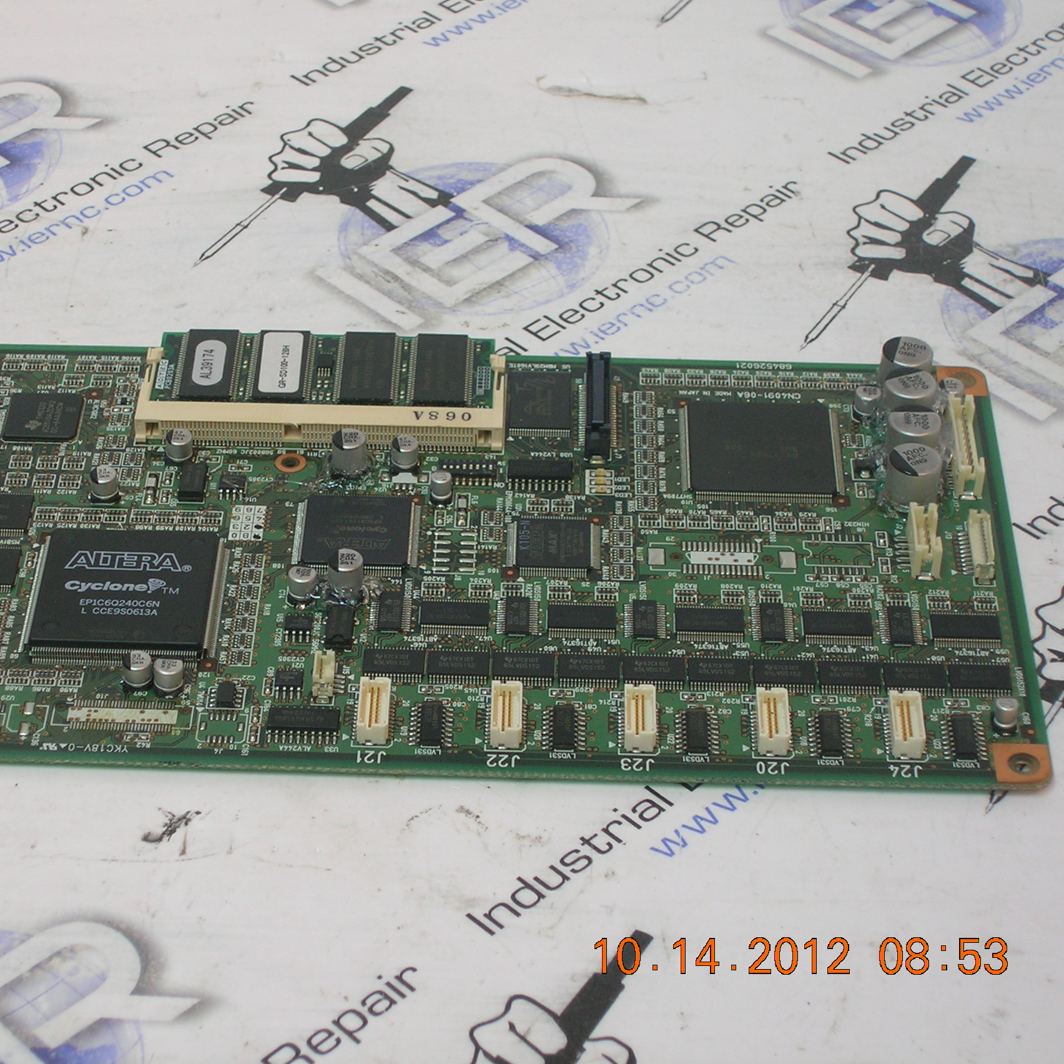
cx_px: 385
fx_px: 2886
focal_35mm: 83
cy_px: 533
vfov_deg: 20.9
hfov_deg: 20.8
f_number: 3.9
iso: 76
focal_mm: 11.7
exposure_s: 1/4.3
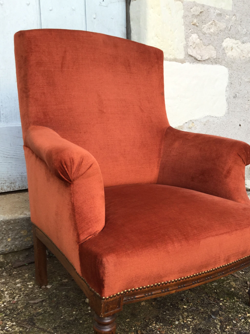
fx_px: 375
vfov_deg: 47.5
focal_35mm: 39
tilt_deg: -16.2
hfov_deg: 36.7
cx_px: 153
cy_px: 207
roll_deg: -0.7
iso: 32
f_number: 2.4
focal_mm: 3.3
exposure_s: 1/50
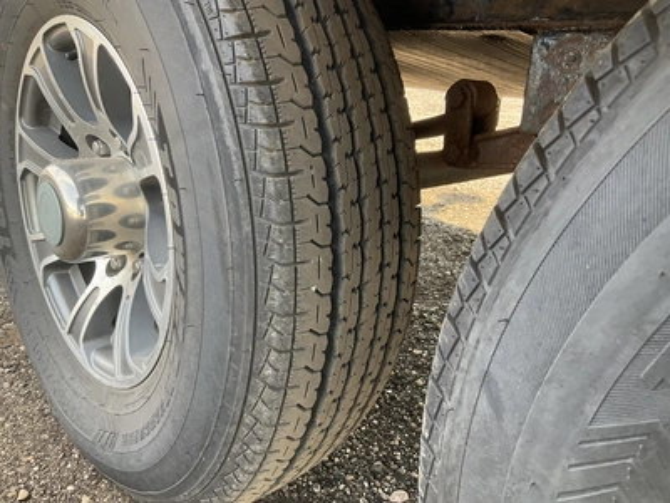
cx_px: 335
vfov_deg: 48.2
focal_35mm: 29
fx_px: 561
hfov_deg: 61.7
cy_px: 252
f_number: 1.8
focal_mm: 3
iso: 40
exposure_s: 1/122
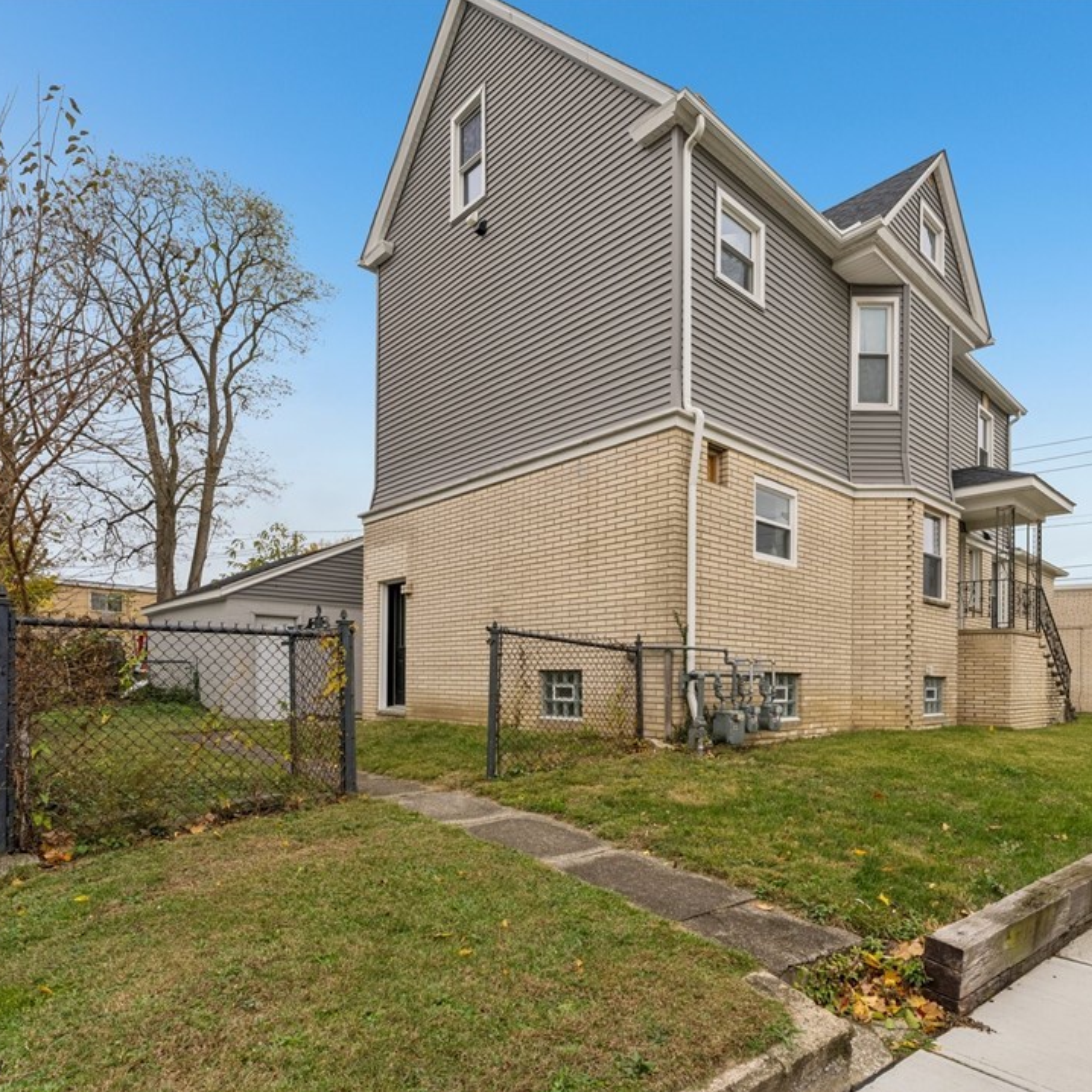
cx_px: 684
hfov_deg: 79.2
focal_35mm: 18
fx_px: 642
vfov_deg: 80.7
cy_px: 545
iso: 200
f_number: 8
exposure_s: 1/160
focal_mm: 14
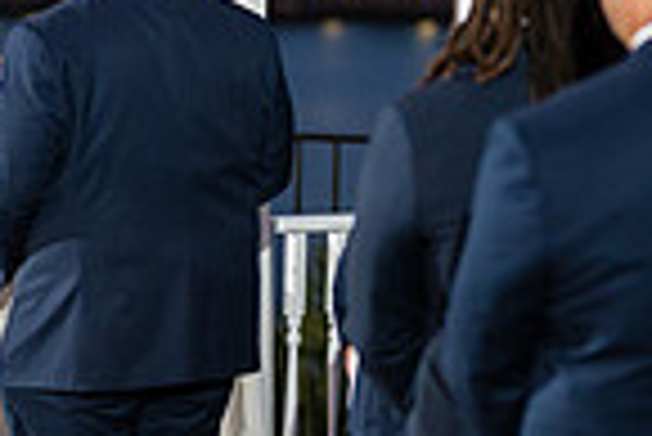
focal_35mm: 200
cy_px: 155
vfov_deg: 6.9
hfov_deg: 10.2
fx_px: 3626
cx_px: -58
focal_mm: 50
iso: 800
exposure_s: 1/250
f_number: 1.2
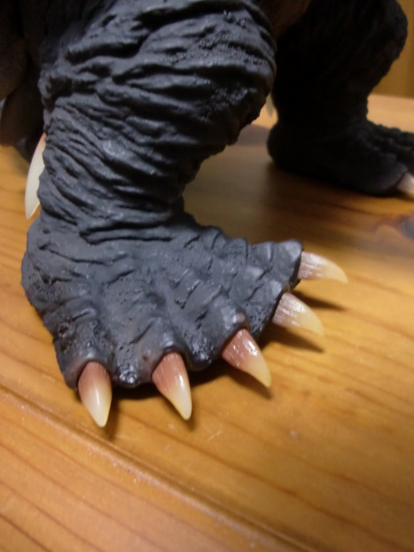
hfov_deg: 38.7
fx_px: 590
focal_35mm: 37
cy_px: 279
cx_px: 206
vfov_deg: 50.1
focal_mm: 6.3
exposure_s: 1/13
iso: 400
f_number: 2.8
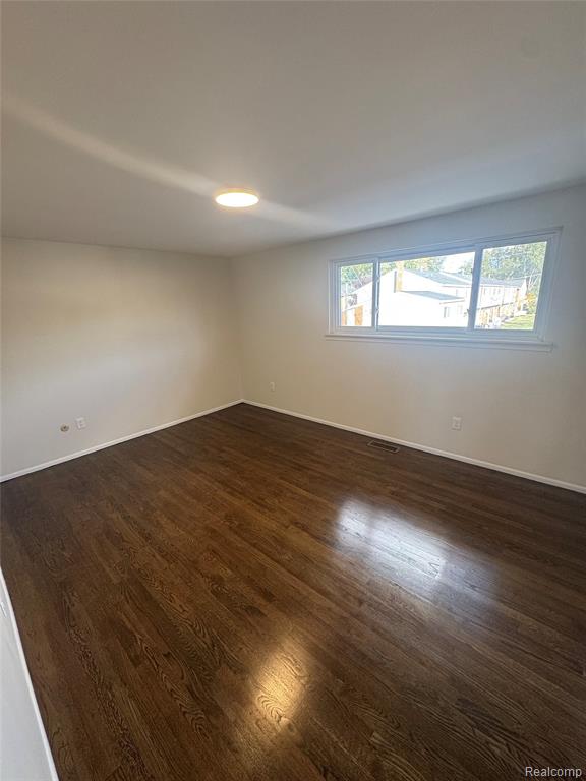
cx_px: 293
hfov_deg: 85.7
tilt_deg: -16.6
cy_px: 390
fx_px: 316
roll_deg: +2.6
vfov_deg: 102.1
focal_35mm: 14
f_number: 2.2
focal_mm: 2.22
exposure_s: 1/120
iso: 160
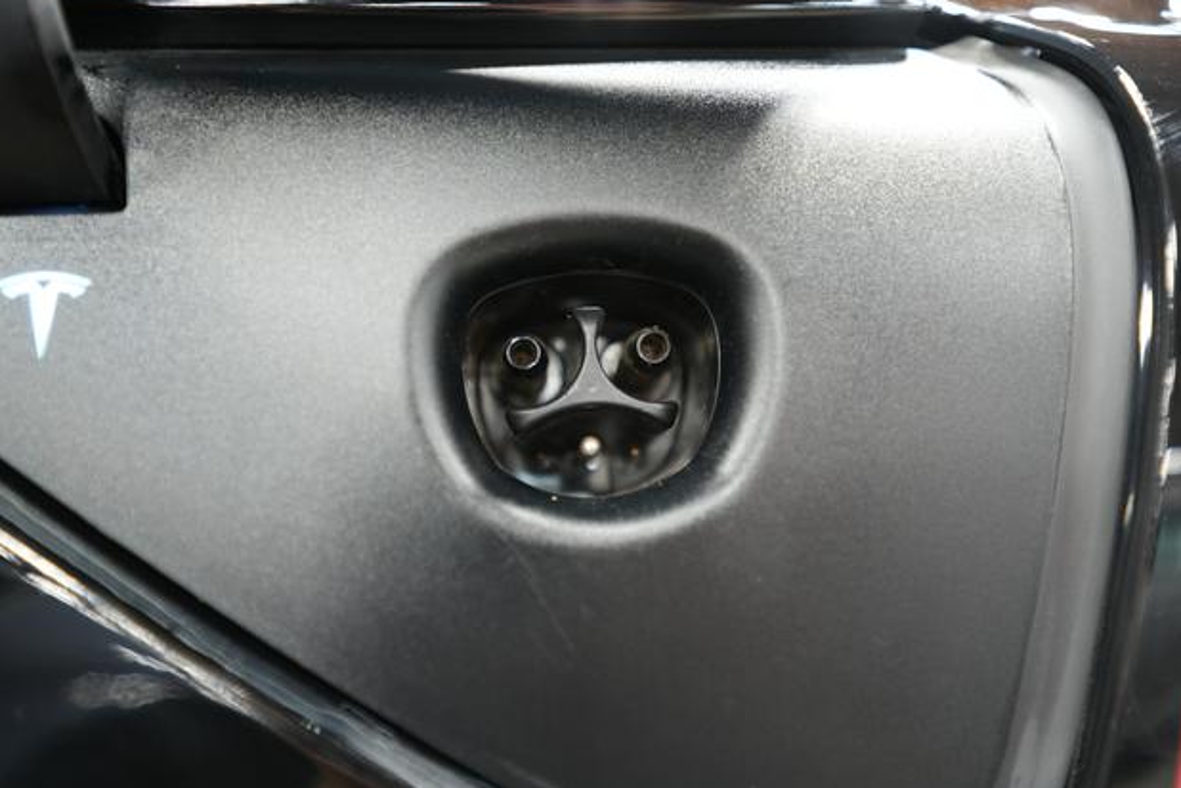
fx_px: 951
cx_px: 577
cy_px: 392
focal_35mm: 29
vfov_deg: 45.0
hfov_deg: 63.7
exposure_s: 1/30
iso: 500
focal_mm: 28
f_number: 2.8
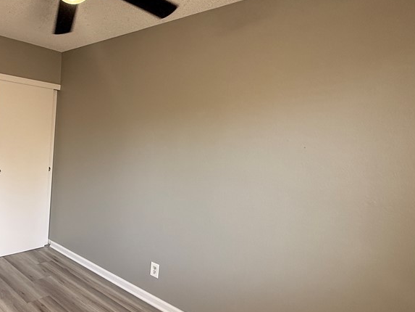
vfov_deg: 54.9
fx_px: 300
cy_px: 165
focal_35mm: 25
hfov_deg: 61.5
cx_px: 64
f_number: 2.2
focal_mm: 2.22
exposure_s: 1/120
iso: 250
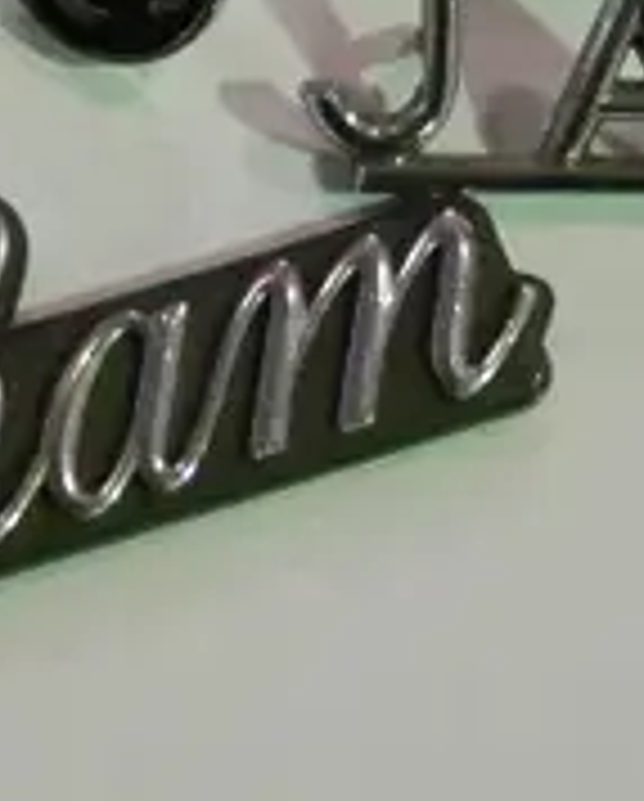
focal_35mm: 202
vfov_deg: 9.3
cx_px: -144
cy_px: -407
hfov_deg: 7.6
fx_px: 4800
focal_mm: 18
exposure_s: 1/250
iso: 3200
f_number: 4.2
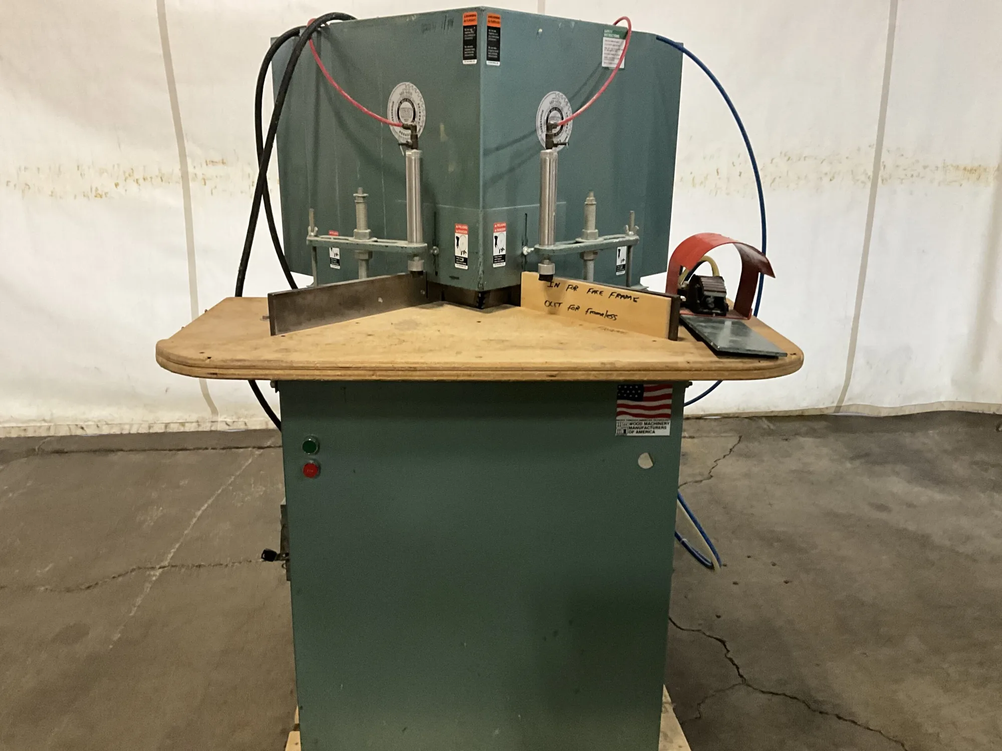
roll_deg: -0.8
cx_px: 501
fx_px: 839
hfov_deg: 61.7
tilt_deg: -17.5
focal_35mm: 29
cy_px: 376
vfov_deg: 48.2
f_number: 1.8
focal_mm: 3
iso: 320
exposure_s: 1/56
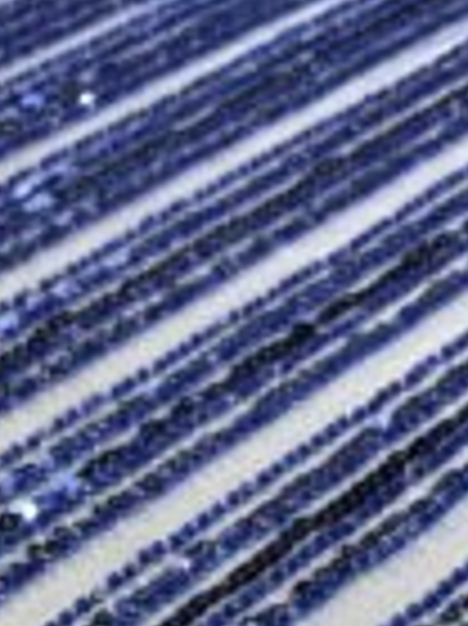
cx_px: 176
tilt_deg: -48.9
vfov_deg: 22.7
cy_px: 851
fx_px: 1354
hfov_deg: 19.6
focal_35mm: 75
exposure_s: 1/100
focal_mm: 4.2
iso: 64
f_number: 1.6
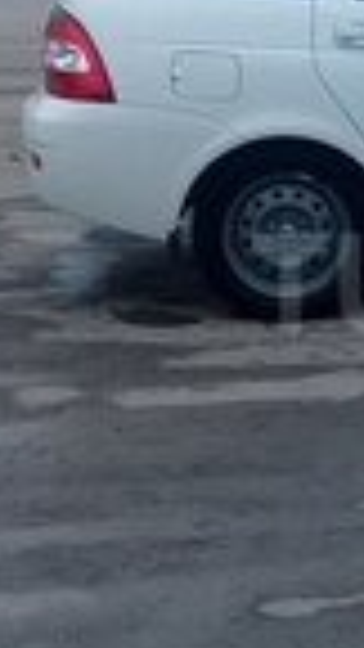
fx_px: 1990
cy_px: 284
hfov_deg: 10.0
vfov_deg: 18.5
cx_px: 598
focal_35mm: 116
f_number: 2.2
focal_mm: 3.3
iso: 64
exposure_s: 1/498
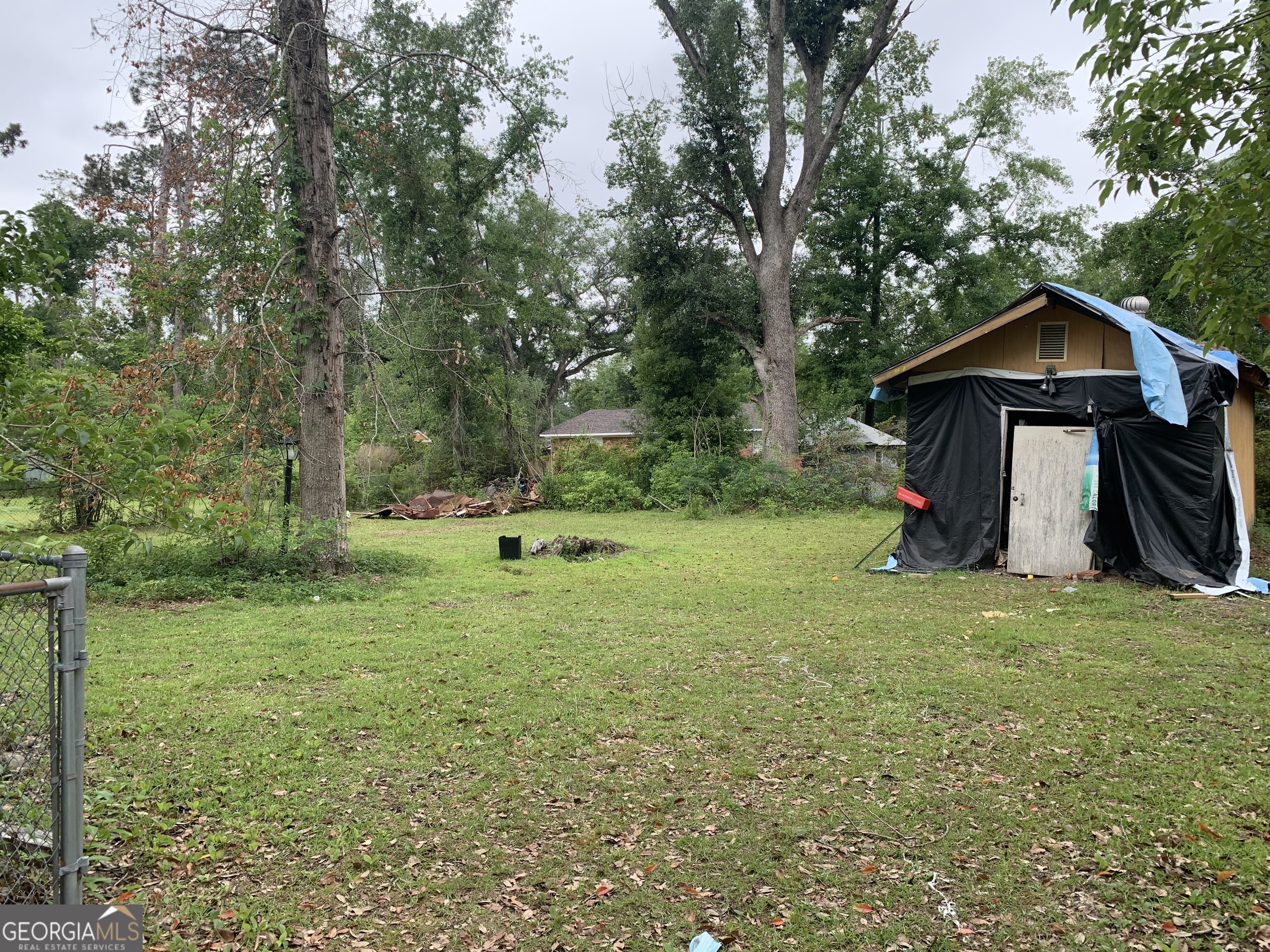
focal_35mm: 26
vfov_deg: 53.1
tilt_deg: +1.8
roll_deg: +0.1
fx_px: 954
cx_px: 635
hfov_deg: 67.3
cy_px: 476
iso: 25
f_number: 1.8
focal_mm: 4.25
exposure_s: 1/647
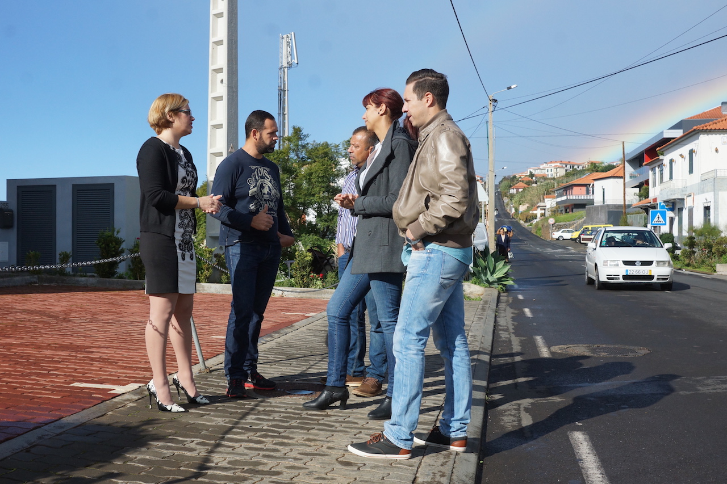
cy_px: 242
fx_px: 848
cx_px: 364
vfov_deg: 31.9
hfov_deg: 46.4
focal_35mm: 42
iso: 400
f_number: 8
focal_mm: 28
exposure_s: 1/1000
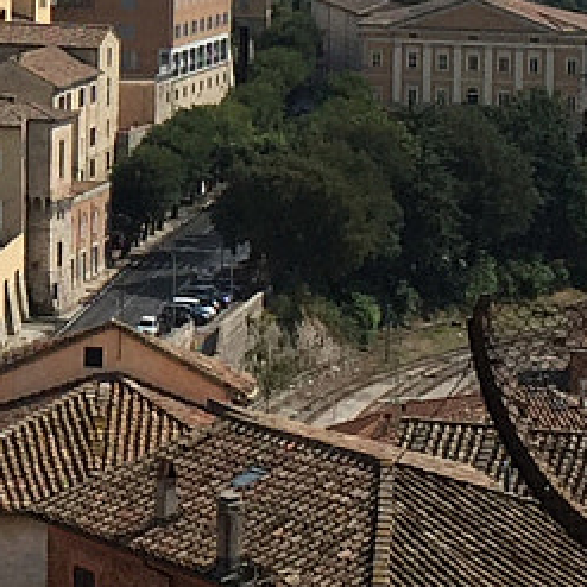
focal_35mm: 166
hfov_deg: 10.1
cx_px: -373
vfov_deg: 10.4
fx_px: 3185
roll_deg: -1.7
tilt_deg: -2.2
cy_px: -67
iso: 32
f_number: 2.2
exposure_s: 1/4405
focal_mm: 4.15
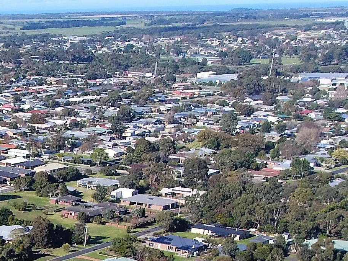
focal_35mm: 88
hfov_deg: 17.9
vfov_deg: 15.8
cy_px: 357
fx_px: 885
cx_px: -277
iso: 100
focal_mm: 3.61
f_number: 2.8
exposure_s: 1/596
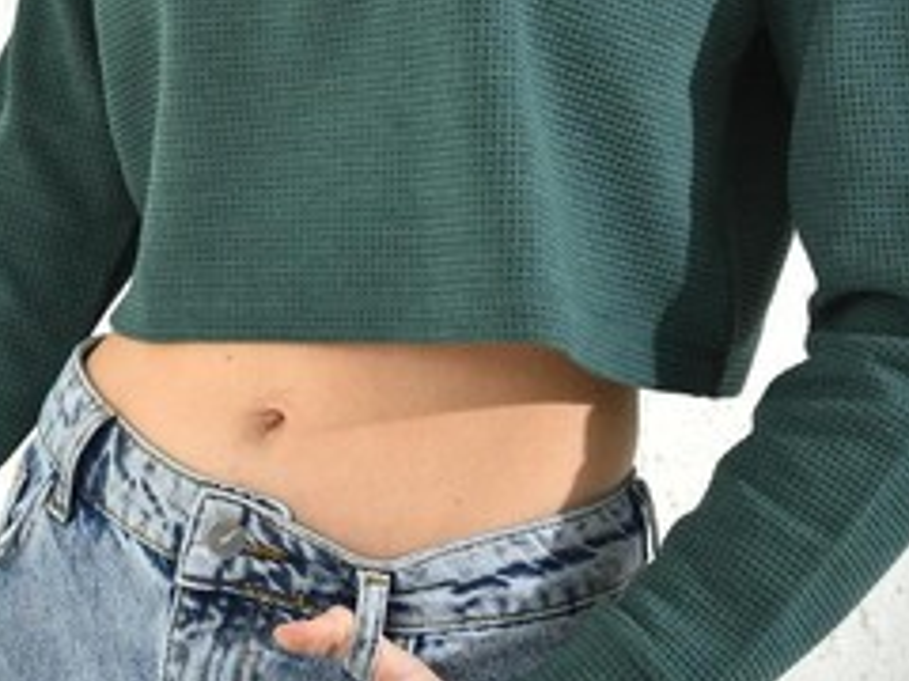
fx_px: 2757
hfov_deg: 18.5
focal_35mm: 105
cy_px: -72
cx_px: 144
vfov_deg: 13.8
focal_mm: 35
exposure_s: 1/160
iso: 100
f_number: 7.1
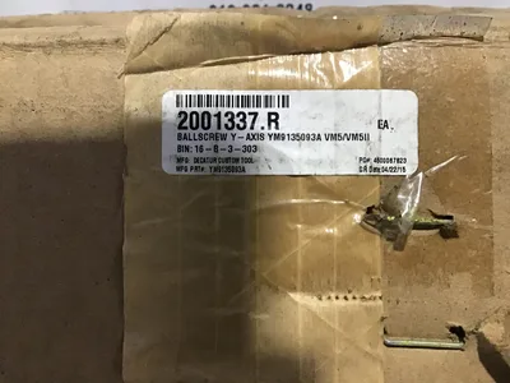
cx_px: 255
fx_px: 457
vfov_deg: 45.4
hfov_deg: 58.4
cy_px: 192
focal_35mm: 31
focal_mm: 3.3
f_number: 2.4
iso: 200
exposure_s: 1/20
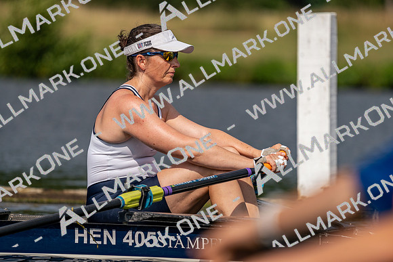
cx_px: 196
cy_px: 131
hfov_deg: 4.4
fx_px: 5132
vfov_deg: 2.9
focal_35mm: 470
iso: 125
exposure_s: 1/1600
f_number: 6.3
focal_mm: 470
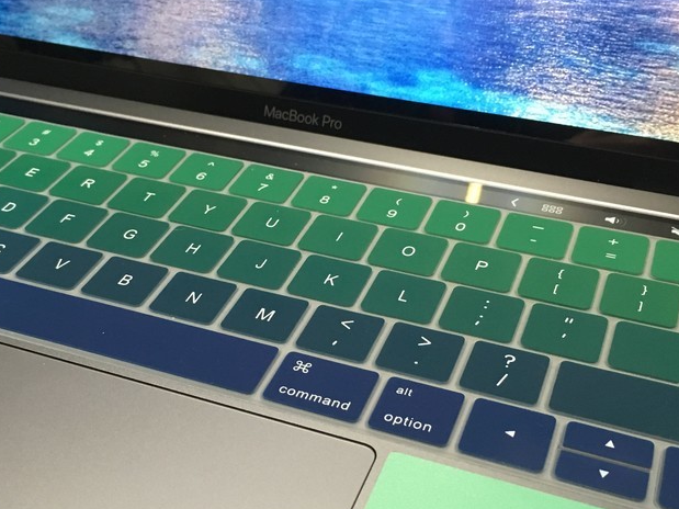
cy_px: 327
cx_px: 282
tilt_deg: -38.5
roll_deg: +0.4
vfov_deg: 30.1
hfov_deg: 39.5
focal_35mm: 48
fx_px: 941
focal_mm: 4.15
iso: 200
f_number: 2.2
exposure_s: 1/20
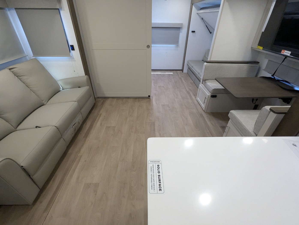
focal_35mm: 16
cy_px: 112
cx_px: 150
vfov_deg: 78.2
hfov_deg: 94.4
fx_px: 138
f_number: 2.2
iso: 589
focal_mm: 2.35
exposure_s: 1/187
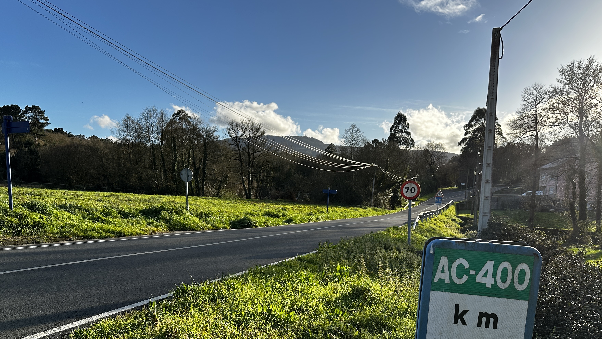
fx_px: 479
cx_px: 279
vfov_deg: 38.1
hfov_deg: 64.2
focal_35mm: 30
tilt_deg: -6.9
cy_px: 247
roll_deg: -1.2
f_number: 1.78
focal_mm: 6.86
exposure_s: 1/2967
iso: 80
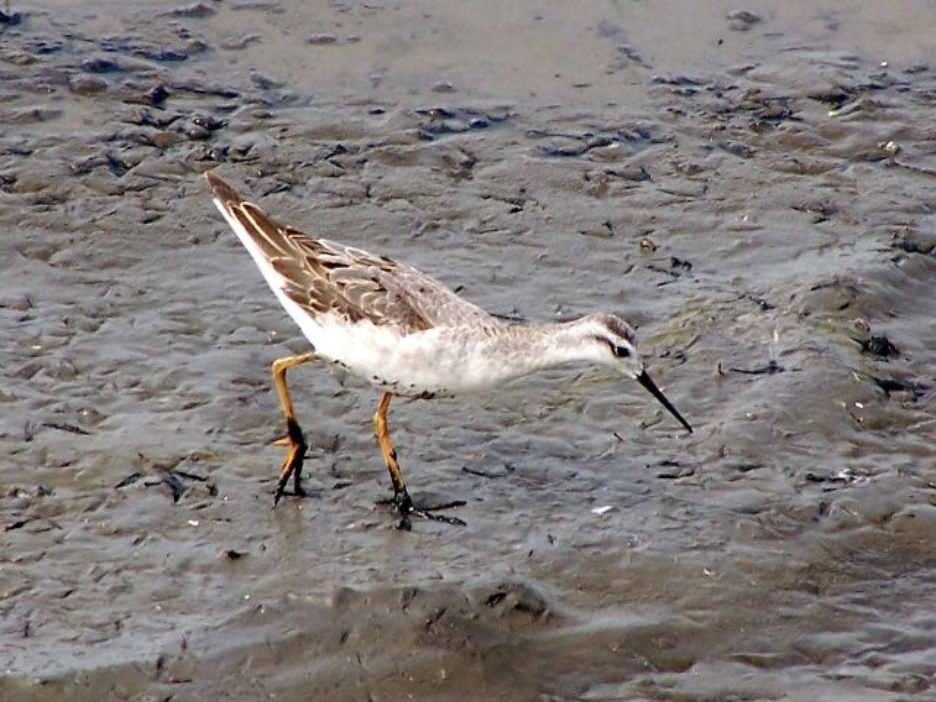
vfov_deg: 3.9
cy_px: 351
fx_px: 10275
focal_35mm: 380
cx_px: 468
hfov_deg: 5.2
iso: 80
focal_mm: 63
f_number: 3.7
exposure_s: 1/640
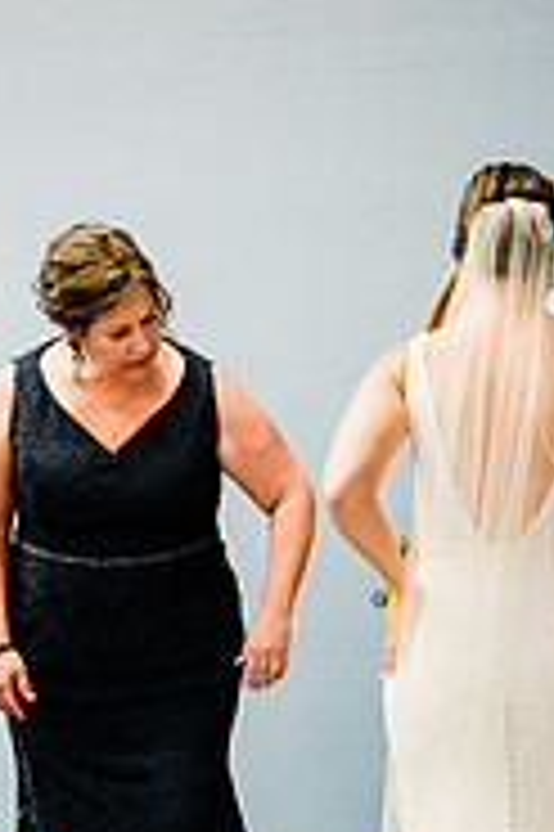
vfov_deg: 24.5
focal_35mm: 79
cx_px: 385
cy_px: 828
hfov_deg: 17.2
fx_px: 1827
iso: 1600
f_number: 4
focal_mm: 32.5
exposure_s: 1/250
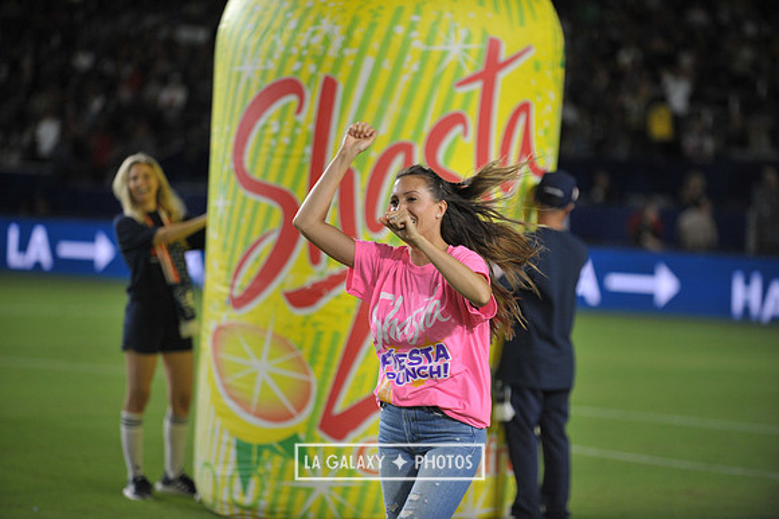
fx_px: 3352
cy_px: 260
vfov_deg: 8.8
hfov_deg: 13.3
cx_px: 390
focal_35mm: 155
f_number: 2.8
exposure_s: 1/1000
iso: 1250
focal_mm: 155
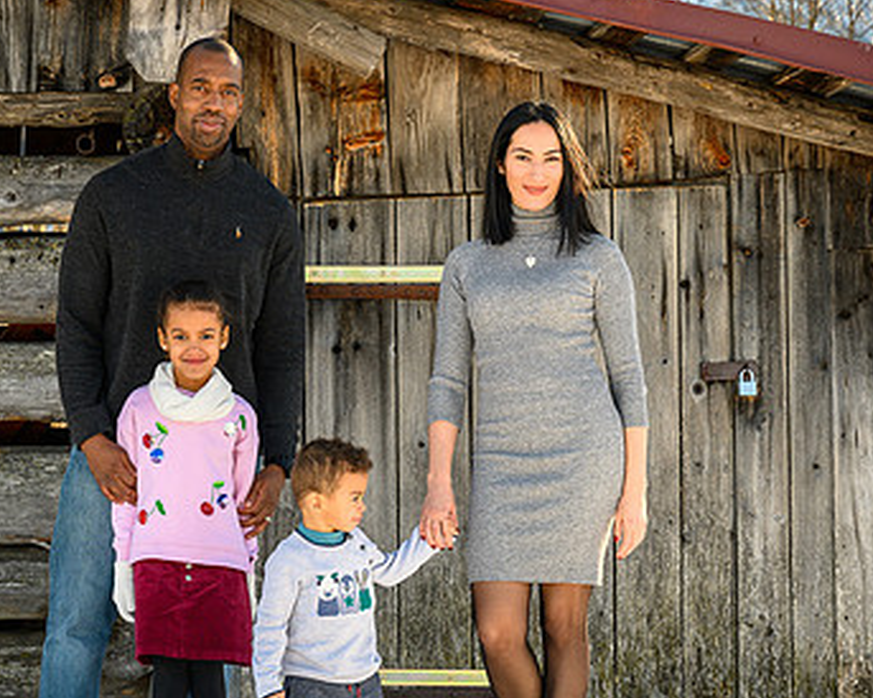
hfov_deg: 17.3
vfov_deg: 13.9
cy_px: 415
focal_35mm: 111
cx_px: 351
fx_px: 2866
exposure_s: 1/200
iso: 200
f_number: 7.1
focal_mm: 70
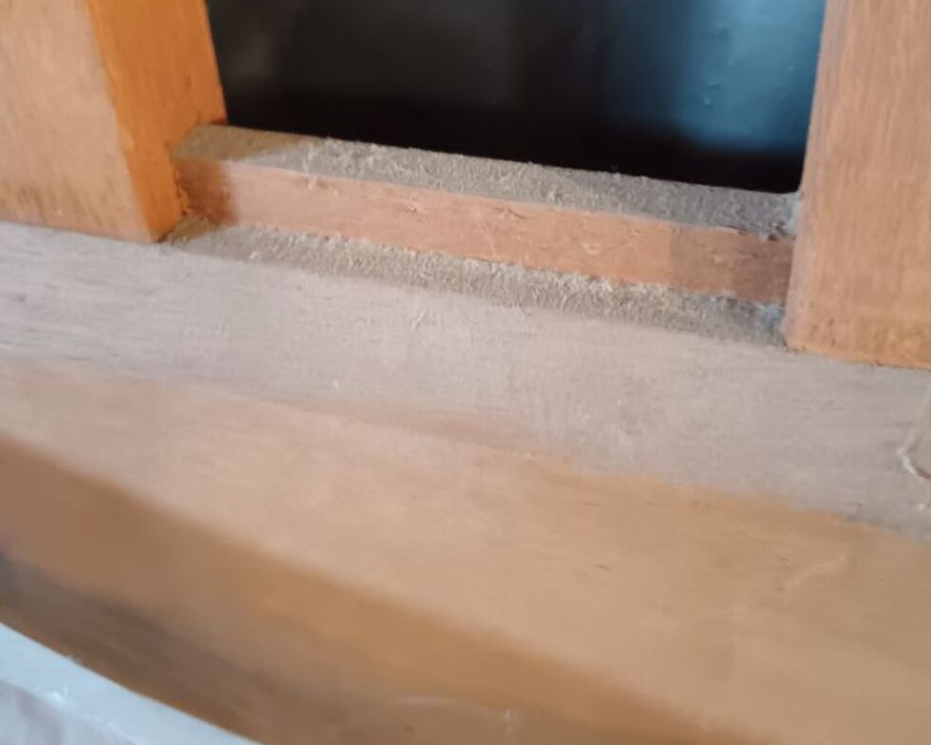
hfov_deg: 50.3
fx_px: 992
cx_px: 476
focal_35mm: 36
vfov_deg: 39.8
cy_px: 168
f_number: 1.9
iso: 5184
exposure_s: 1/20
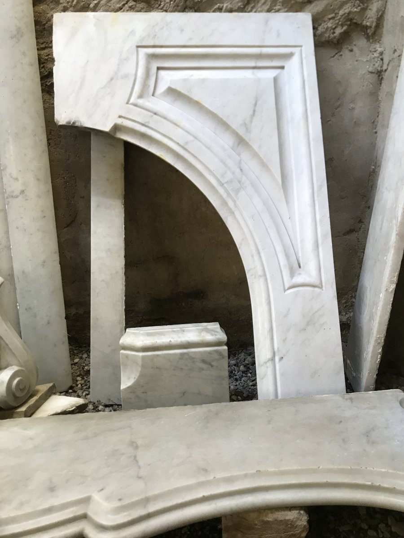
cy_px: 269
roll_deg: +1.6
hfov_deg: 49.7
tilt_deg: -19.0
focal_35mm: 28
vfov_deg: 63.4
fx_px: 436
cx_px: 202
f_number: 1.8
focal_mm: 3.99
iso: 40
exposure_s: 1/25
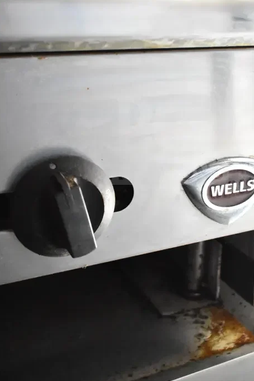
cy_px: 141
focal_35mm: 48
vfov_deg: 40.8
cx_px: 166
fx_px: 507
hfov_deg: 28.0
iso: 6400
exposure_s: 1/50
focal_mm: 24
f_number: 3.8
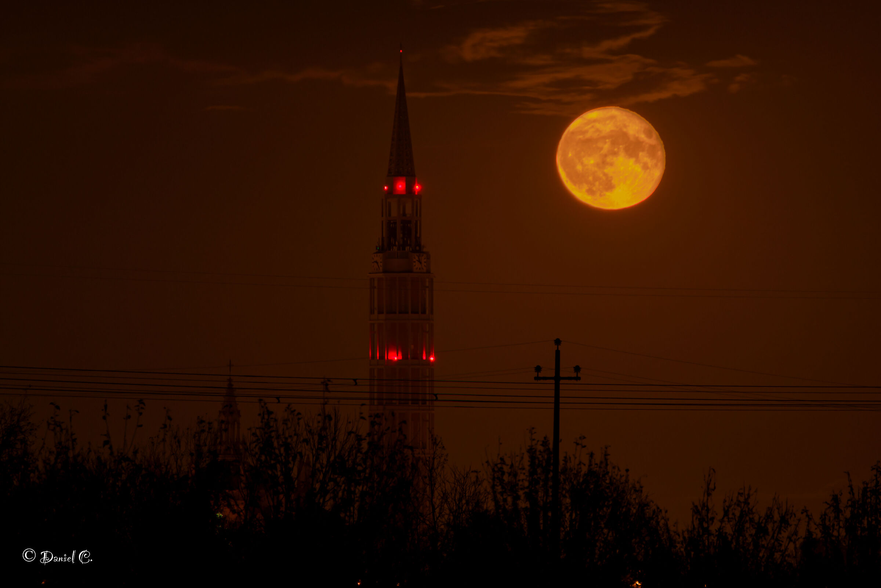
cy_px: 294
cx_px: 440
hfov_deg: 4.6
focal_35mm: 450
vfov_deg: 3.1
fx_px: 11012
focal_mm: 300
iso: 100
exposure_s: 2.5
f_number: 5.6
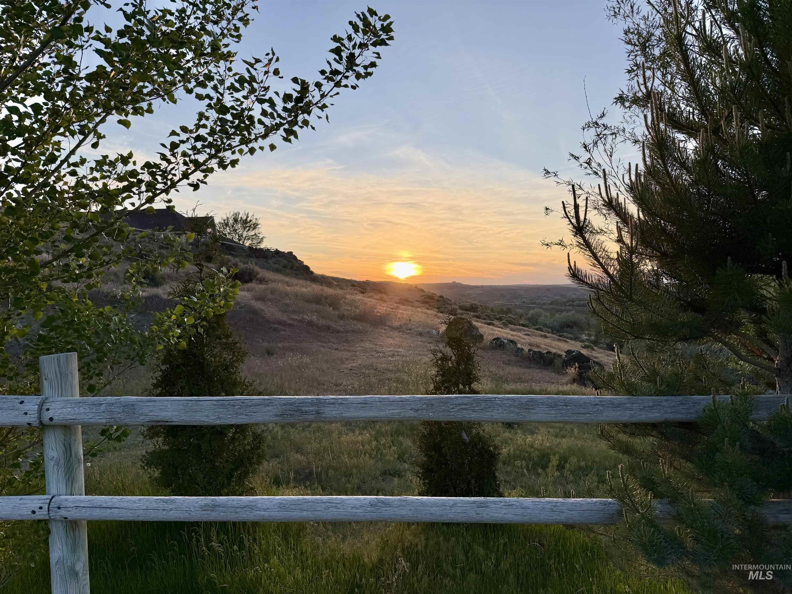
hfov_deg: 71.6
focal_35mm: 24
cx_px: 396
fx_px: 549
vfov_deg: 56.8
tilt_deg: -1.1
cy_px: 297
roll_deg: +0.7
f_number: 1.78
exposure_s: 1/1949
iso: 80
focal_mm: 6.76
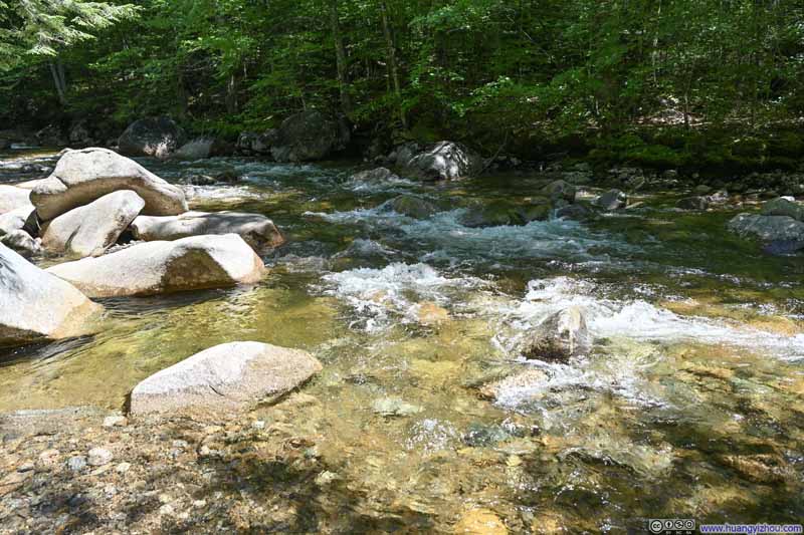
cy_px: 268
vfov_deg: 46.4
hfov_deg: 65.5
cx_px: 402
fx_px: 625
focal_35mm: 28
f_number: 4.5
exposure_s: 1/250
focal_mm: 28
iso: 64
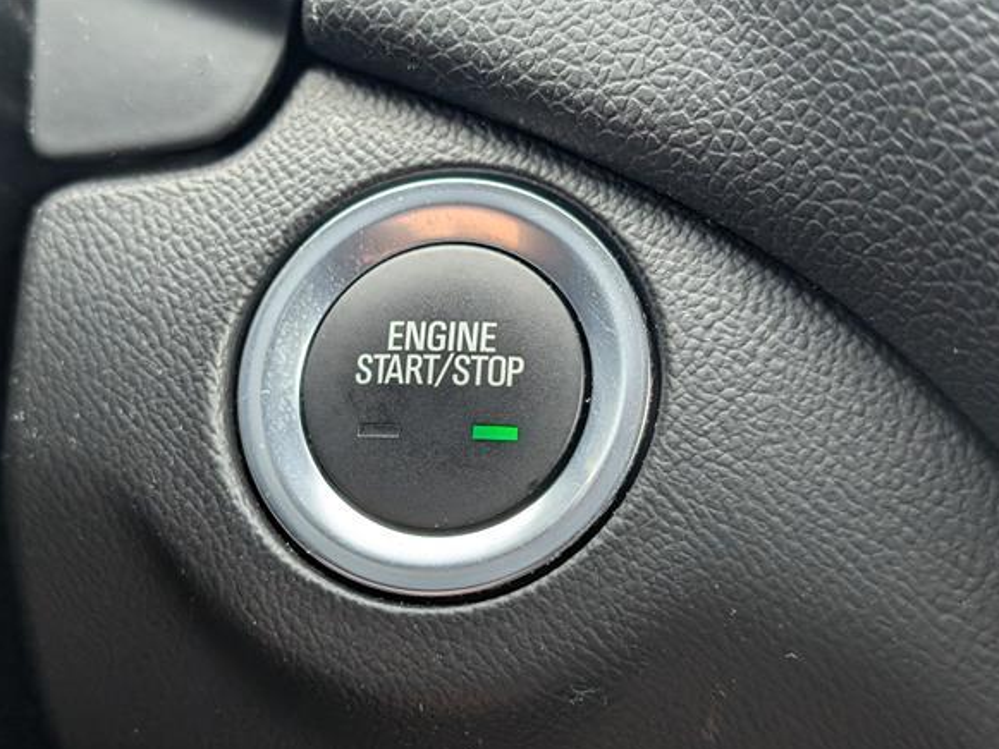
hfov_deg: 35.5
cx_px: 463
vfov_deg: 27.0
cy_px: 402
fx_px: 1559
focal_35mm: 54
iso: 118
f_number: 1.68
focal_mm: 6.9
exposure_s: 1/213
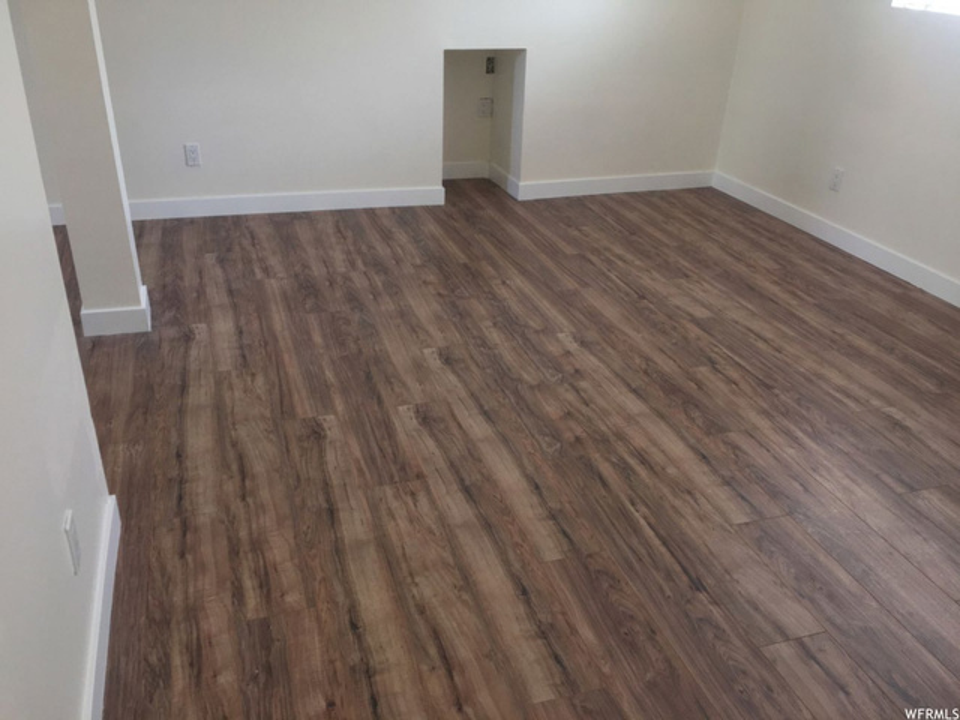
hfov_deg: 61.7
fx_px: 804
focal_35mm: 29
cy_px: 360
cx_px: 480
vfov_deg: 48.2
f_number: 2.2
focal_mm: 4.15
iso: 32
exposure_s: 1/30
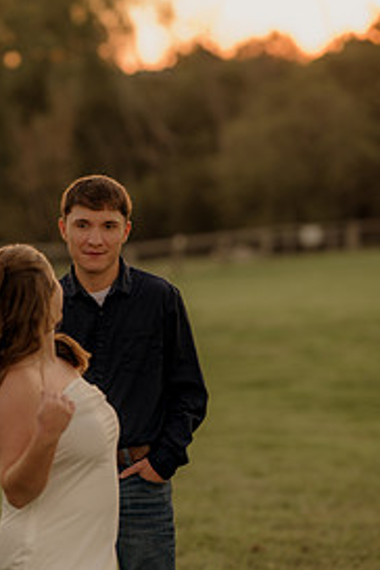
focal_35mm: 140
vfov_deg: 14.6
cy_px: 349
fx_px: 2216
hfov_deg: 9.8
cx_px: 92
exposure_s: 1/125
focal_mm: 85
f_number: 1.8
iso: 100
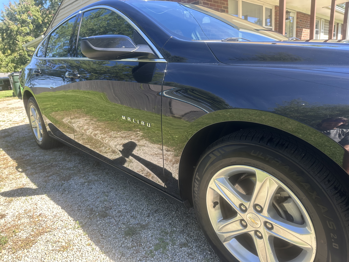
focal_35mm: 24
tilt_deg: -13.8
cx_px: 174
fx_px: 242
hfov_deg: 71.6
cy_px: 131
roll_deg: +4.9
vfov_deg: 56.8
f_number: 1.78
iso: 80
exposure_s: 1/426
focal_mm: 6.86
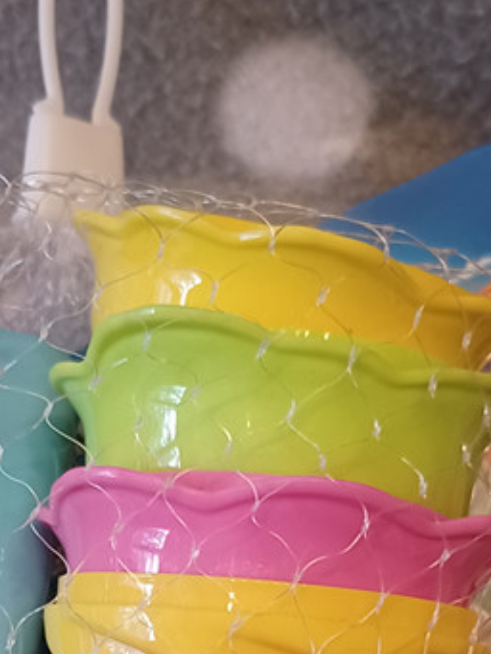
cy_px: 648
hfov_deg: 19.6
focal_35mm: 75
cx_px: 163
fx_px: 1418
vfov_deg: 24.8
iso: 400
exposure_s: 1/33.3
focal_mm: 4.6
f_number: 1.8
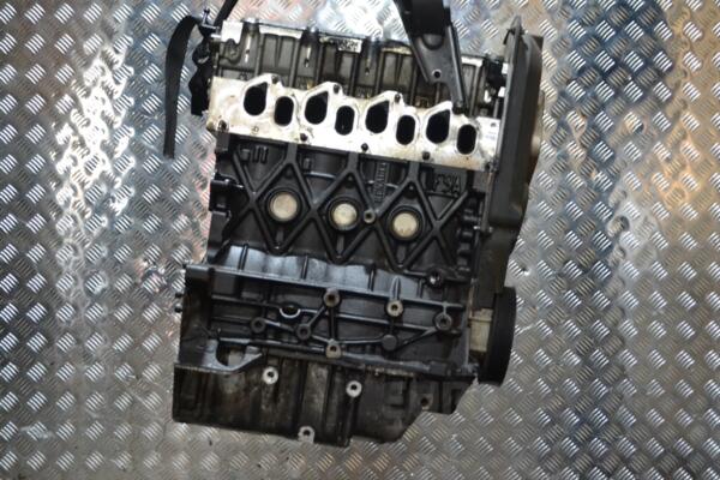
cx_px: 360
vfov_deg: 25.8
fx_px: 1050
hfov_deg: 37.9
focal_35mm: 52
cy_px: 240
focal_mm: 35
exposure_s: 1/30
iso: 1800
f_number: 5
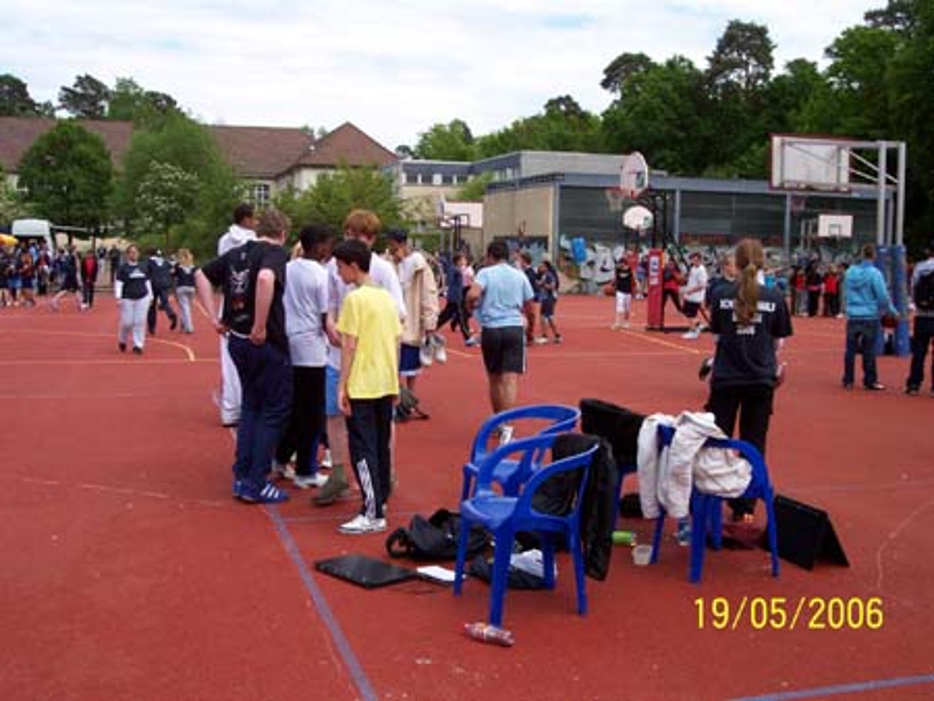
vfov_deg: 37.8
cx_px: 467
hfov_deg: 49.0
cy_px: 350
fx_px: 1026
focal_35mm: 38
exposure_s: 1/500
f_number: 4.8
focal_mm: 8
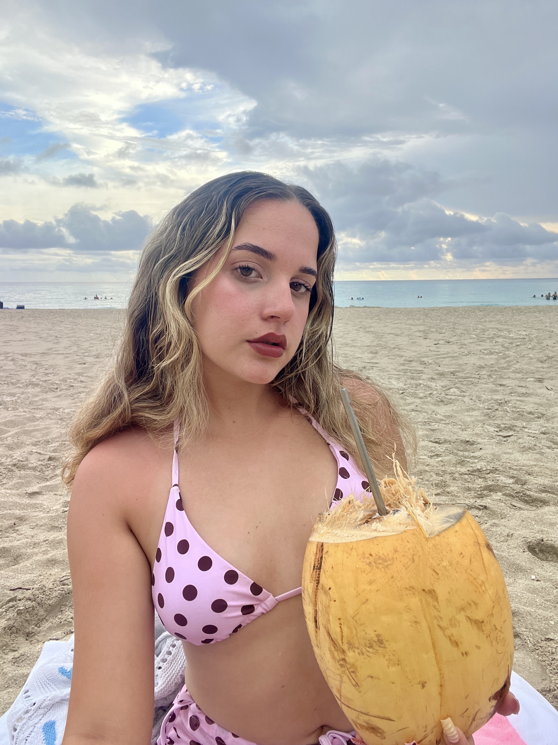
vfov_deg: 73.9
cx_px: 279
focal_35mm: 23
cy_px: 372
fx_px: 494
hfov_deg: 58.9
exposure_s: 1/159
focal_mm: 2.71
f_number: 2.2
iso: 40
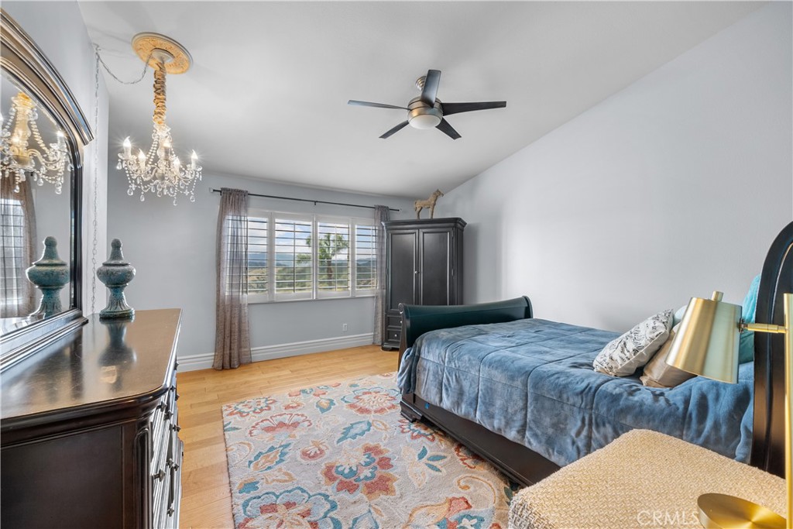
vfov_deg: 81.2
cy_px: 264
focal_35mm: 14
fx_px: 308
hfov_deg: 104.2
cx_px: 396
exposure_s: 1/1.25
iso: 125
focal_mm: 14
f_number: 9
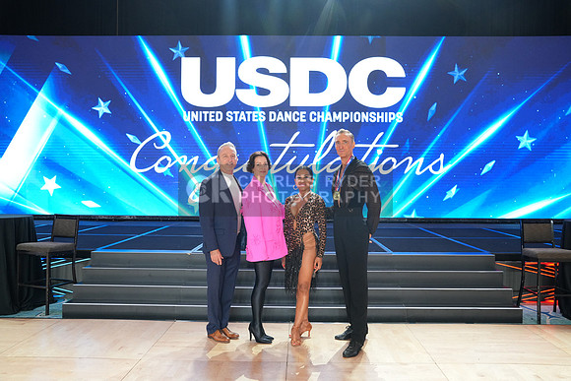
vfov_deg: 40.6
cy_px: 190
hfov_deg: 58.0
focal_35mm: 32
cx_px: 286
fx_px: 516
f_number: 5
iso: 2000
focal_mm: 32.5
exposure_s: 1/200
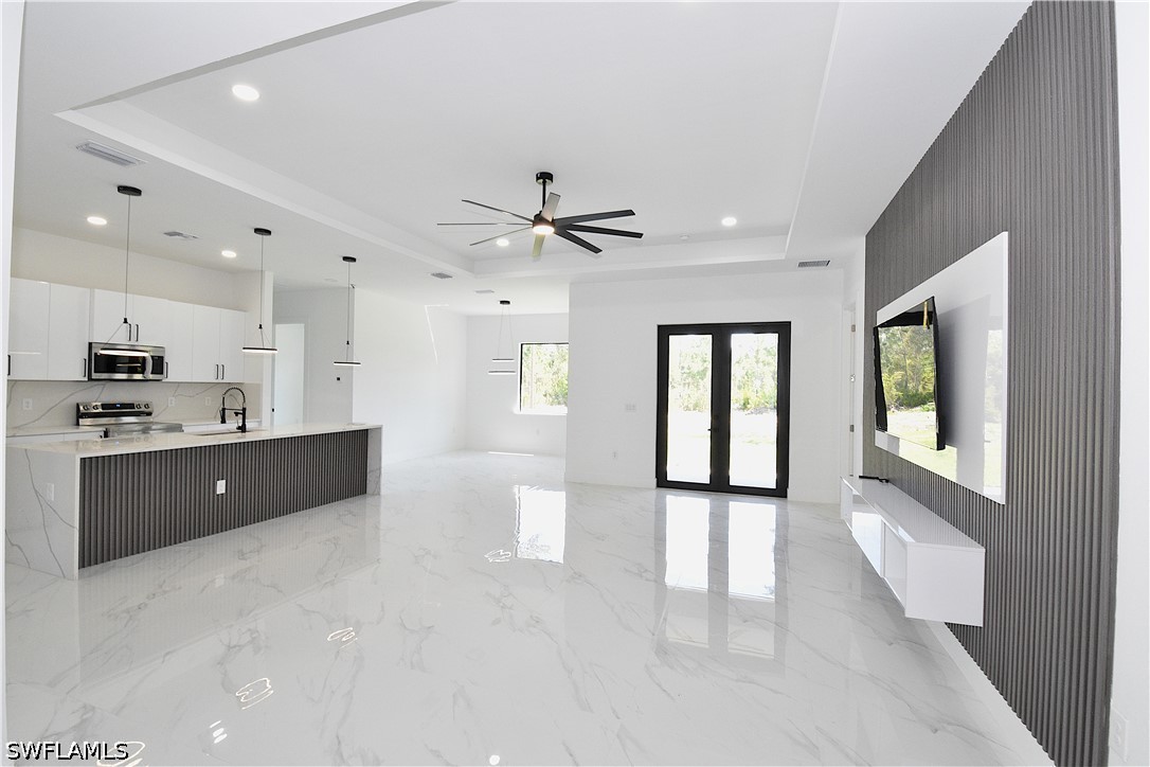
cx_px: 575
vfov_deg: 77.3
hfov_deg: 100.4
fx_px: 479
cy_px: 384
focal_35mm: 15
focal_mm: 10
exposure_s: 1/25
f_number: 14
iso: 1250
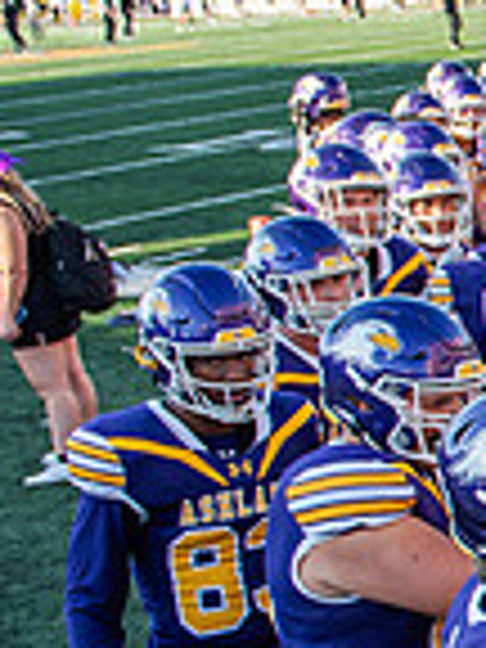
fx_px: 1741
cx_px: 1278
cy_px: 466
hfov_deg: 11.8
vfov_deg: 21.0
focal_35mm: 93
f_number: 4
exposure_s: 1/500
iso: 250
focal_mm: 24
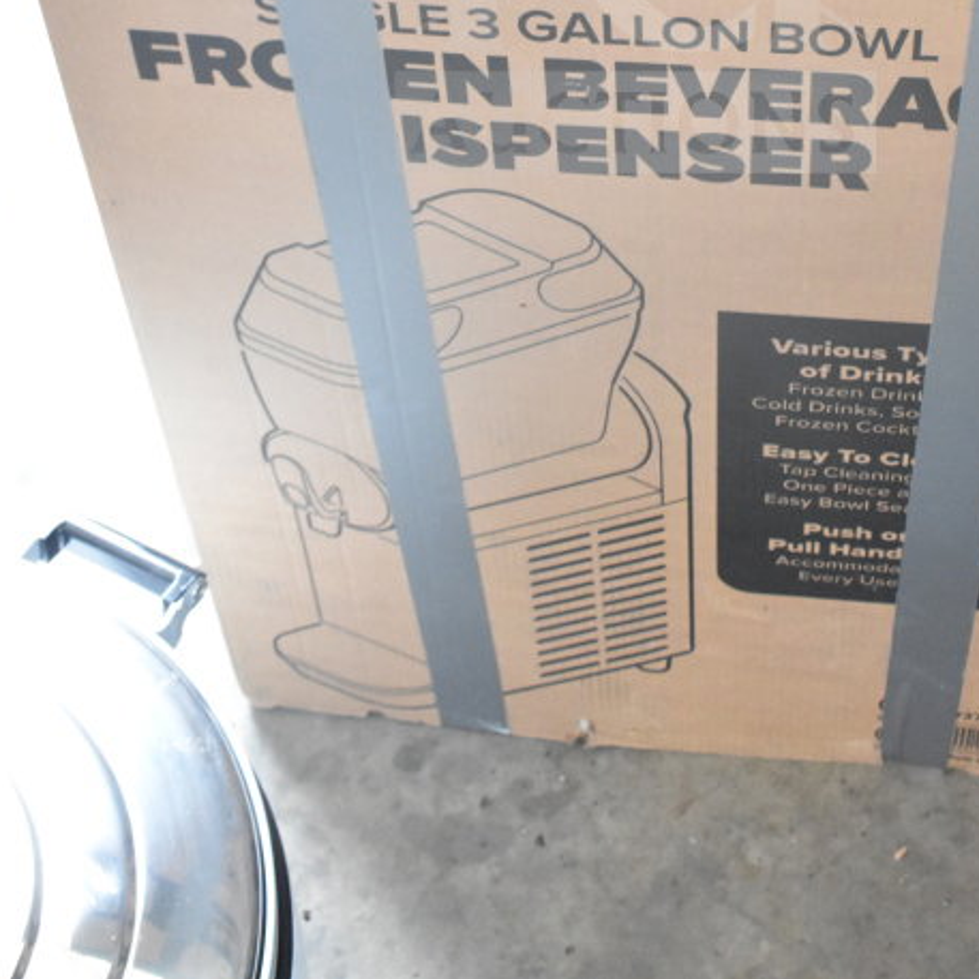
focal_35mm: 64
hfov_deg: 26.8
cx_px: 634
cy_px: 3
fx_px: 2043
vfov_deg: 25.6
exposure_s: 1/200
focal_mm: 25
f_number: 7.1
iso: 6400
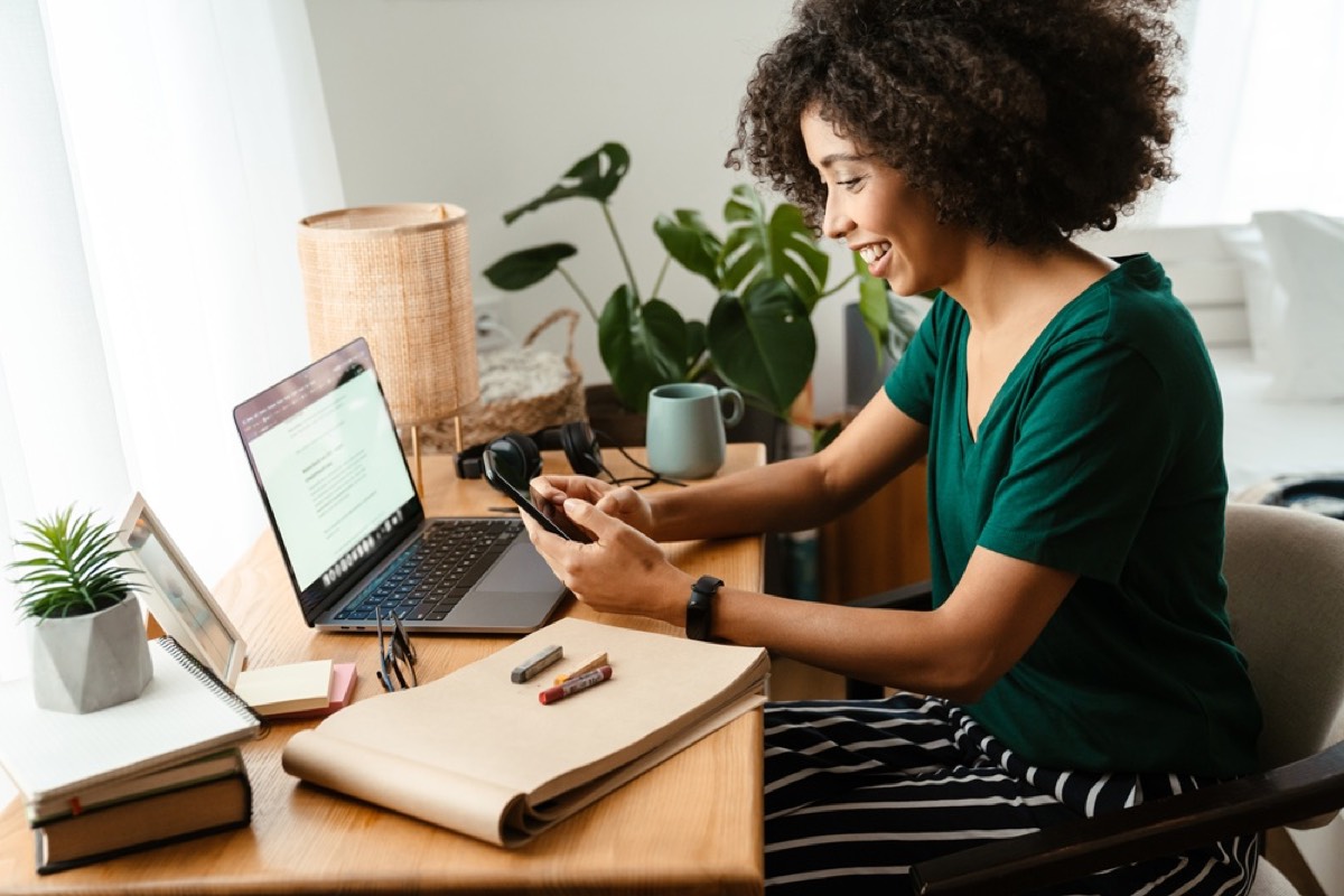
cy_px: 448
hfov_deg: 44.5
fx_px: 1643
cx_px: 672
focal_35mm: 44
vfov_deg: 30.5
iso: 1250
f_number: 3.2
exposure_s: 1/160
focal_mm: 44
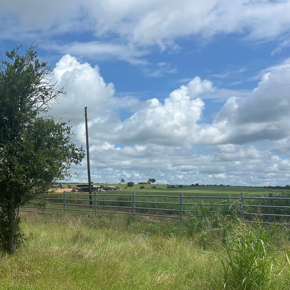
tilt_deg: -0.2
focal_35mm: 44
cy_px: 186
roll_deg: -0.8
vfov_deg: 38.0
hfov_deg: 35.9
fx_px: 417
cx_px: 26
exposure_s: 1/6579
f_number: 1.5
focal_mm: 5.7
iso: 50
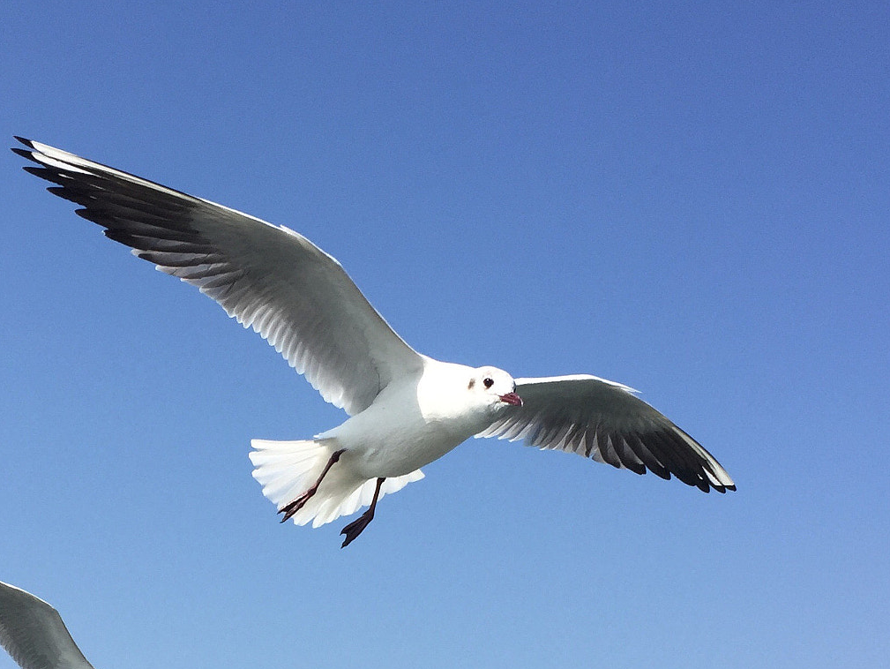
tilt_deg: +15.8
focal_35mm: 46
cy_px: 498
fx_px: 1183
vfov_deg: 31.0
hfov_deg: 41.2
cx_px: 450
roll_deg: -2.3
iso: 32
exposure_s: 1/2639
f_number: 2.2
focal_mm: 4.15
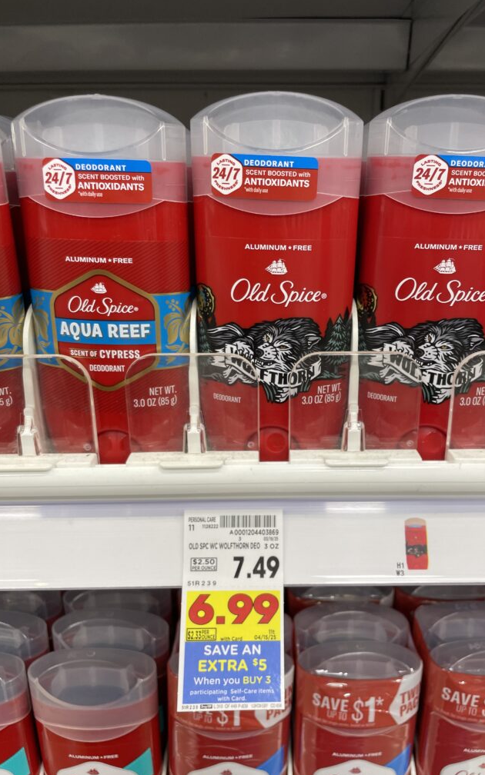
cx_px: 268
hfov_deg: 44.5
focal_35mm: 28
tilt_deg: -18.7
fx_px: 592
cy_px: 391
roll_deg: -0.2
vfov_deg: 66.5
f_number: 1.6
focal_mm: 4.2
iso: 80
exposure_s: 1/60
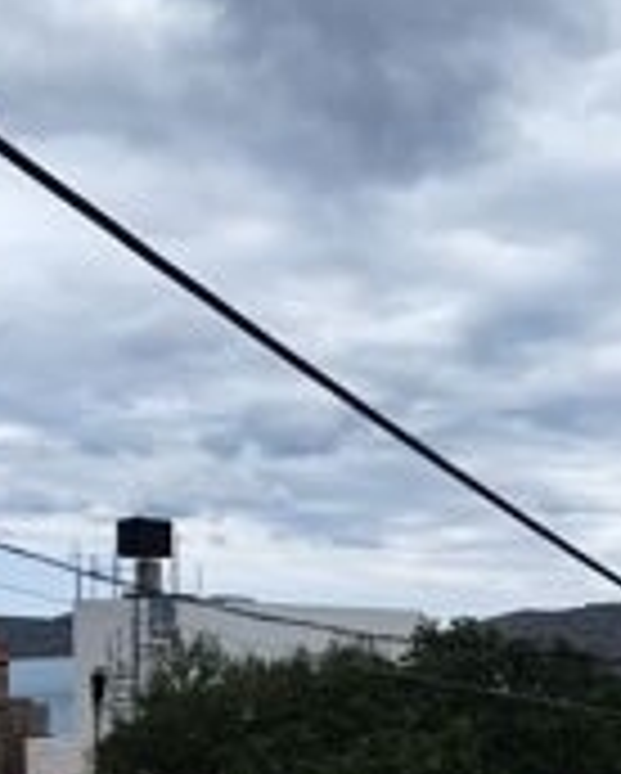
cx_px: 515
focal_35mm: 52
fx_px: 1193
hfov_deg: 28.4
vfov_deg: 33.5
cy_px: 734
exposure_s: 1/552
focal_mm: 1.8
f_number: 2.2
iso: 50
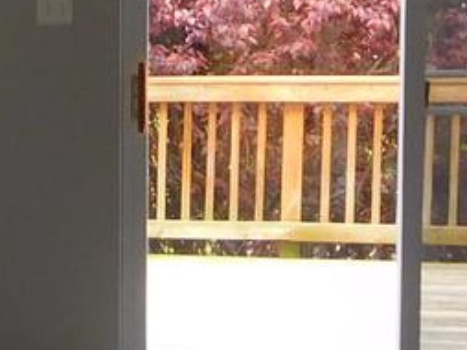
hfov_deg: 12.7
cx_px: -364
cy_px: 201
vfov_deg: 10.4
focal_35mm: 142
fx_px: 1914
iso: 125
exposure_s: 1/50
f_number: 3.4
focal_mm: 4.5
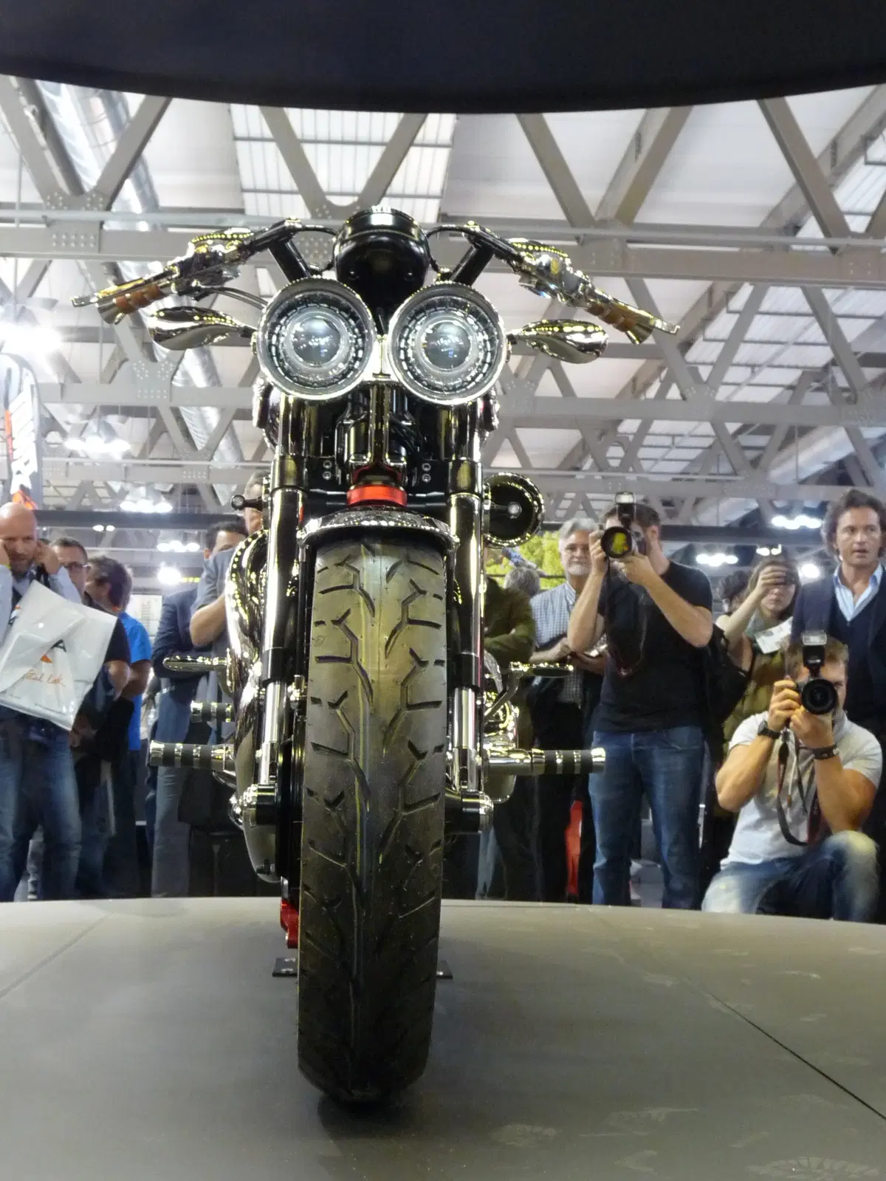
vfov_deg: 36.8
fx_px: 1775
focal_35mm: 52
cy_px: 590
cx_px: 443
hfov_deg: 28.0
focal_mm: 6.5
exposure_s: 1/13
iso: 400
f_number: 3
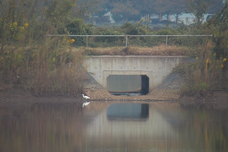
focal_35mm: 850
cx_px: 114
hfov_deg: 2.4
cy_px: 76
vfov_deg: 1.6
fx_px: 5384
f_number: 5.6
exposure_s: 1/125
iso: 200
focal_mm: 500
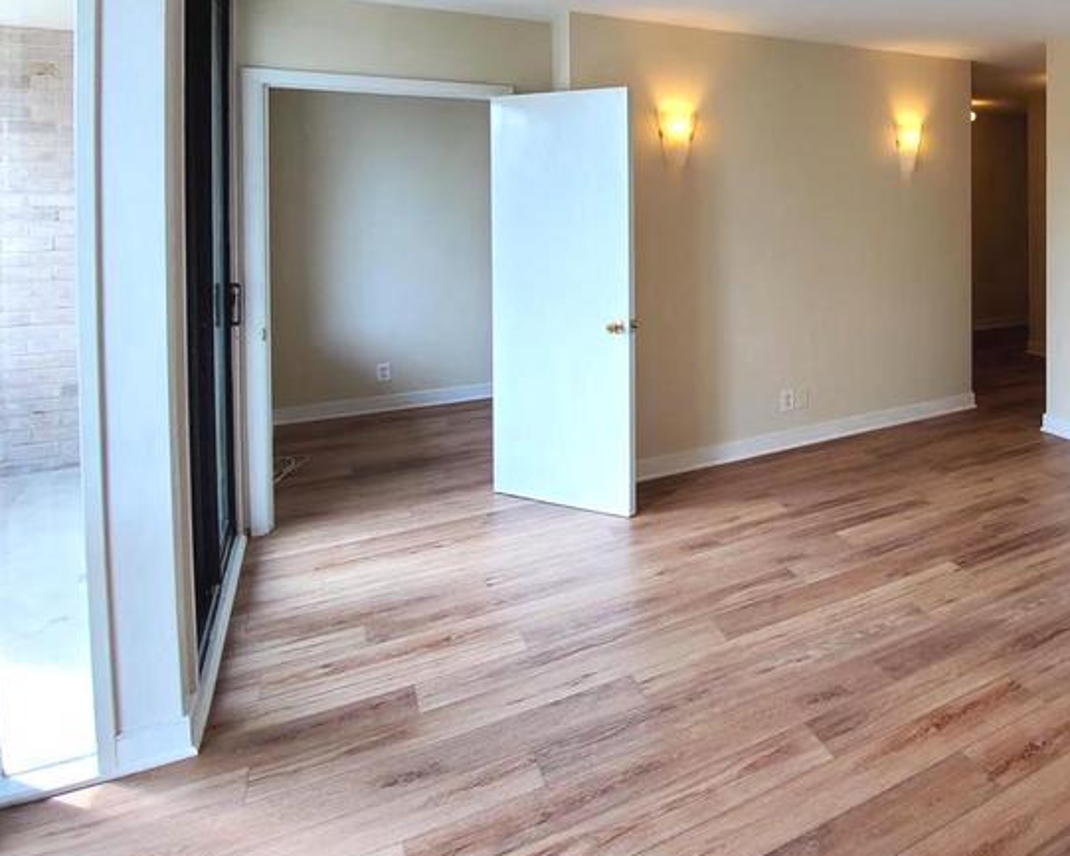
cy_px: 188
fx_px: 760
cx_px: 977
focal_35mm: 24
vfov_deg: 55.2
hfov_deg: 59.1
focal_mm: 1.8
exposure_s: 1/59
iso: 50
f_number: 2.2
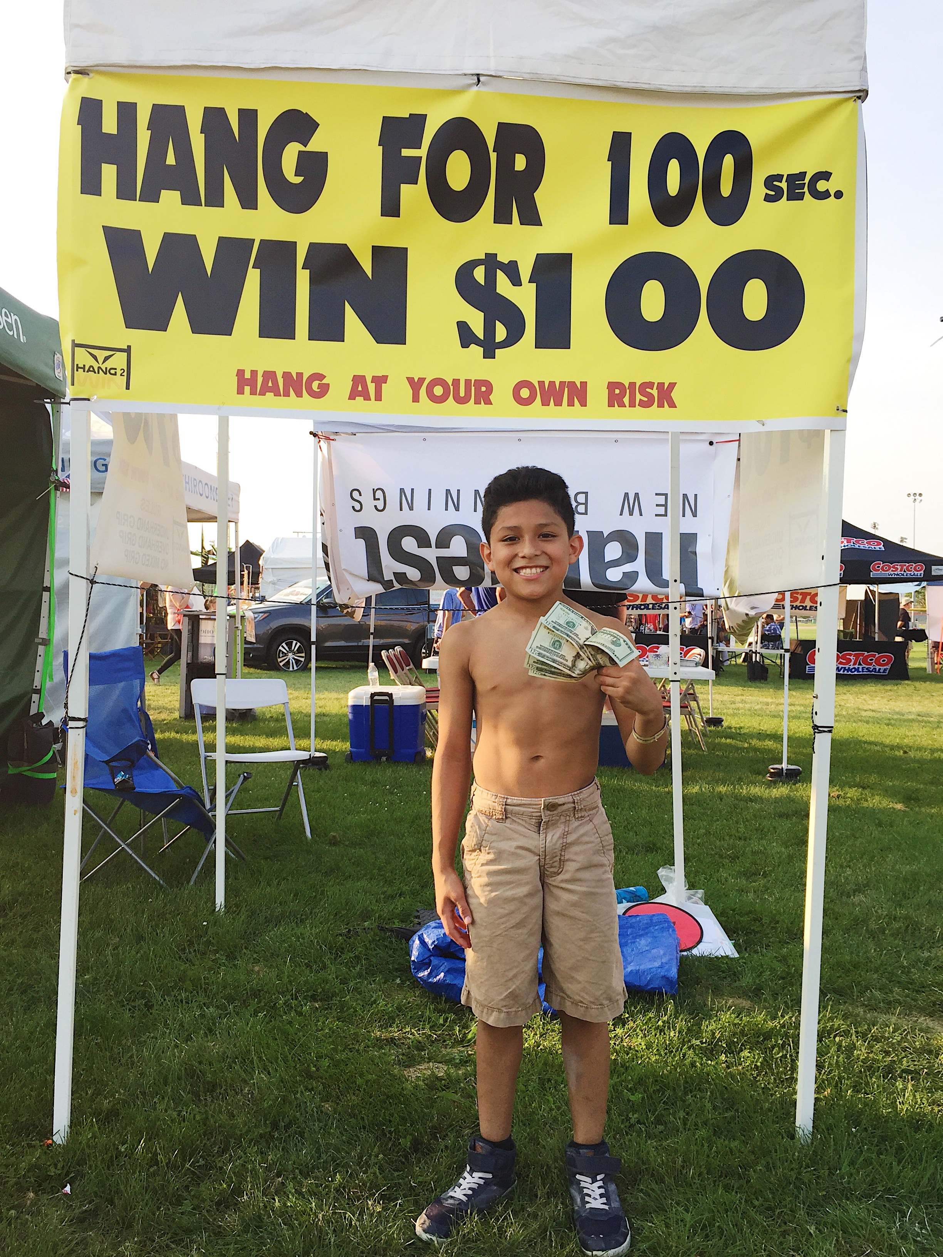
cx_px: 472
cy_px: 628
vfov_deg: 61.7
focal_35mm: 29
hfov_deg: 48.2
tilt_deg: +1.9
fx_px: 1053
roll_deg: -0.2
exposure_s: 1/416
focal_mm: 4.15
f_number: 2.2
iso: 32
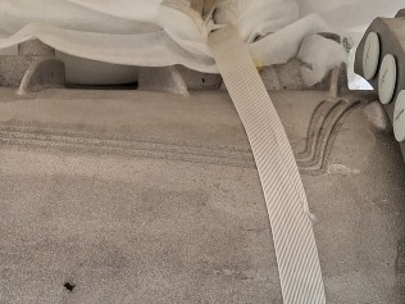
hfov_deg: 24.5
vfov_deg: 17.5
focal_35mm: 79
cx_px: 119
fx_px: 924
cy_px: 394
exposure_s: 1/120
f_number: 1.8
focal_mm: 4.69
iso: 100
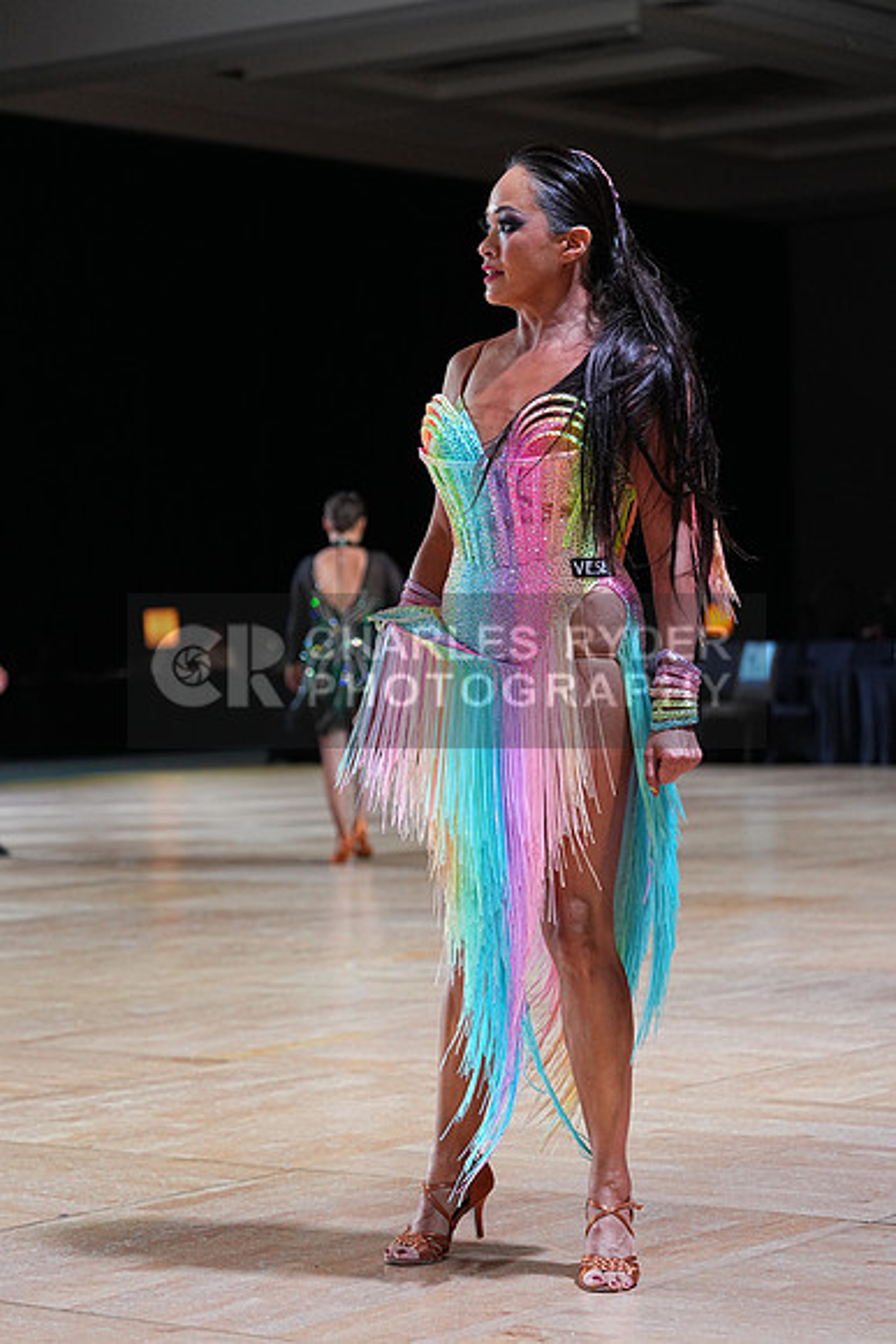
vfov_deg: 23.1
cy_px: 672
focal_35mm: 88
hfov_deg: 15.5
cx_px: 448
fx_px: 3283
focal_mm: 88
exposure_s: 1/500
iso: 1600
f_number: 4
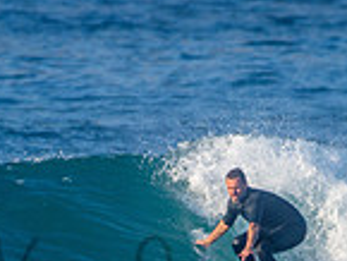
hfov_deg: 1.0
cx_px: 239
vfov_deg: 0.8
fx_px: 19252
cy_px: 253
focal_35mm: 1919
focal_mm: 500
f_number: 5.6
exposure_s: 1/2000
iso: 320
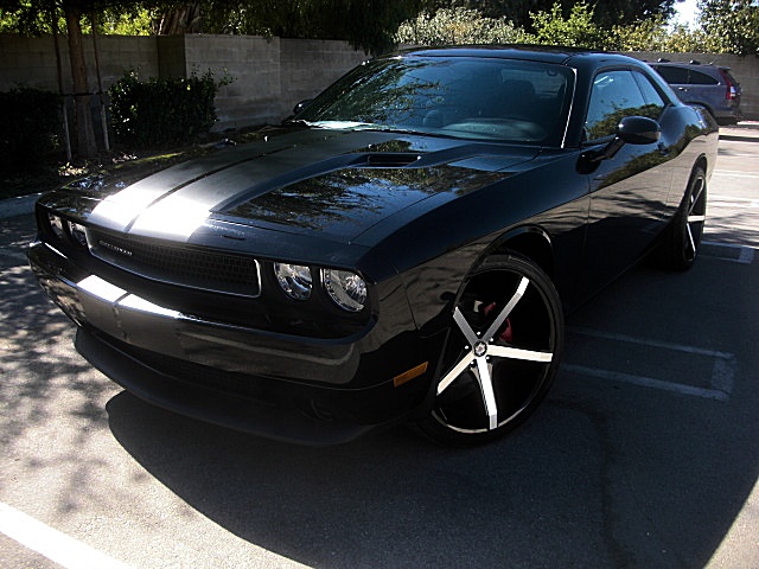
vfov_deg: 39.7
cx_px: 380
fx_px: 789
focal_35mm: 36
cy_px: 284
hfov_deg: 51.4
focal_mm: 6.3
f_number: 2.8
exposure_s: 1/250
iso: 50
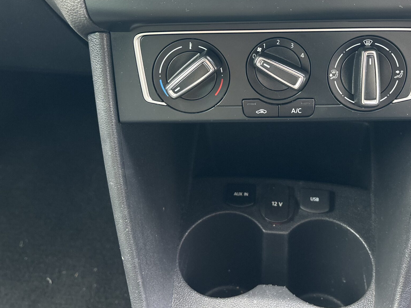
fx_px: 511
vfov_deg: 32.6
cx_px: 240
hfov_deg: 43.7
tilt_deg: -33.4
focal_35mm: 43
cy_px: 57
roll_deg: +3.0
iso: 160
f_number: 1.5
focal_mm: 5.7
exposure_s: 1/60
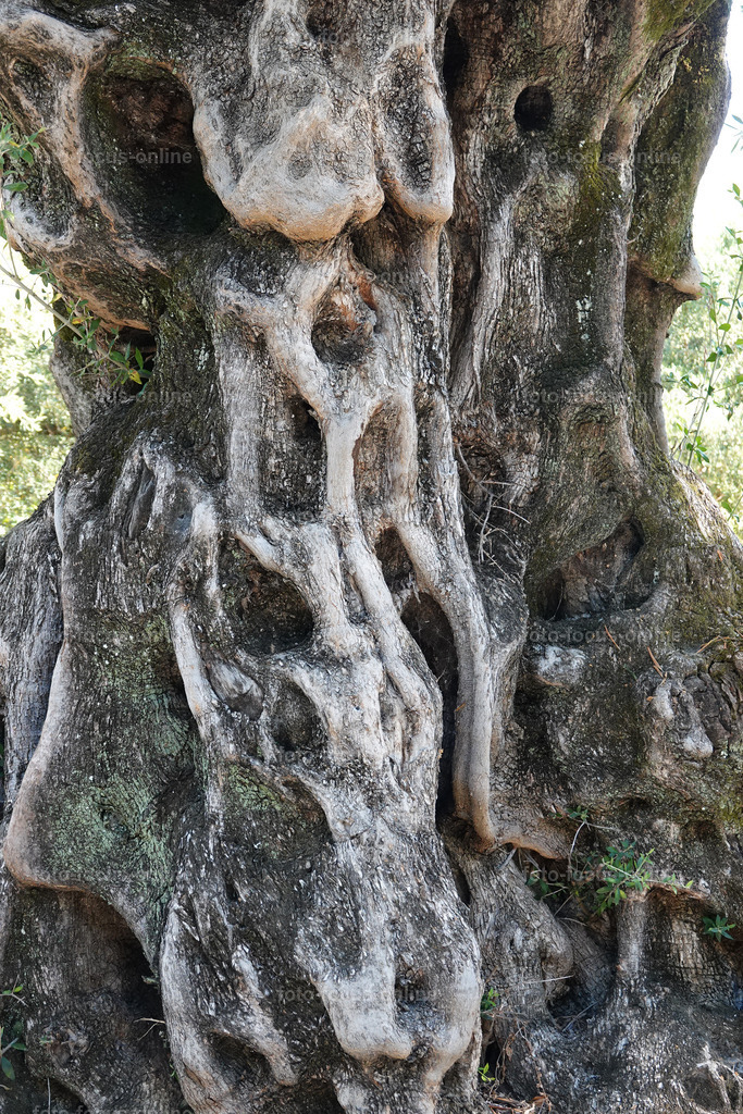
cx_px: 372
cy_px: 557
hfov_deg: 25.1
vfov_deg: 36.9
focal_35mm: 54
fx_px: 1671
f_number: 3.2
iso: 500
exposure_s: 1/60
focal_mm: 19.68
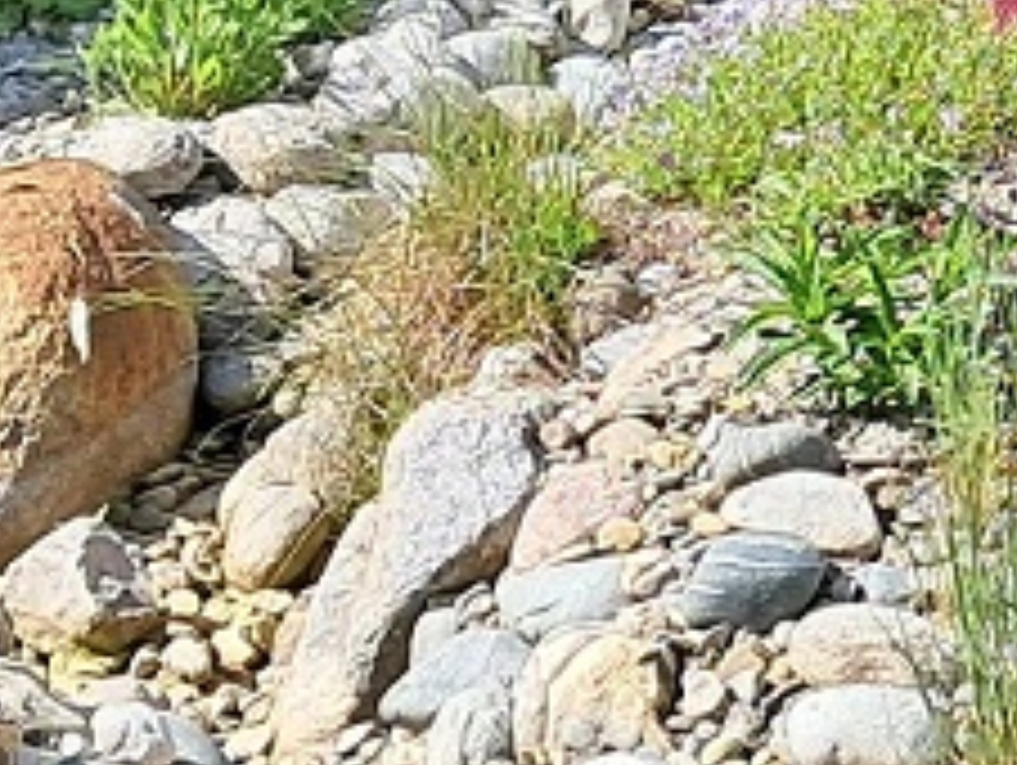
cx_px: 1426
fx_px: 5265
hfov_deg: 10.7
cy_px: -362
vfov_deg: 8.1
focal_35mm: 179
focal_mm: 4
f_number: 1.8
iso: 50
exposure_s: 1/466
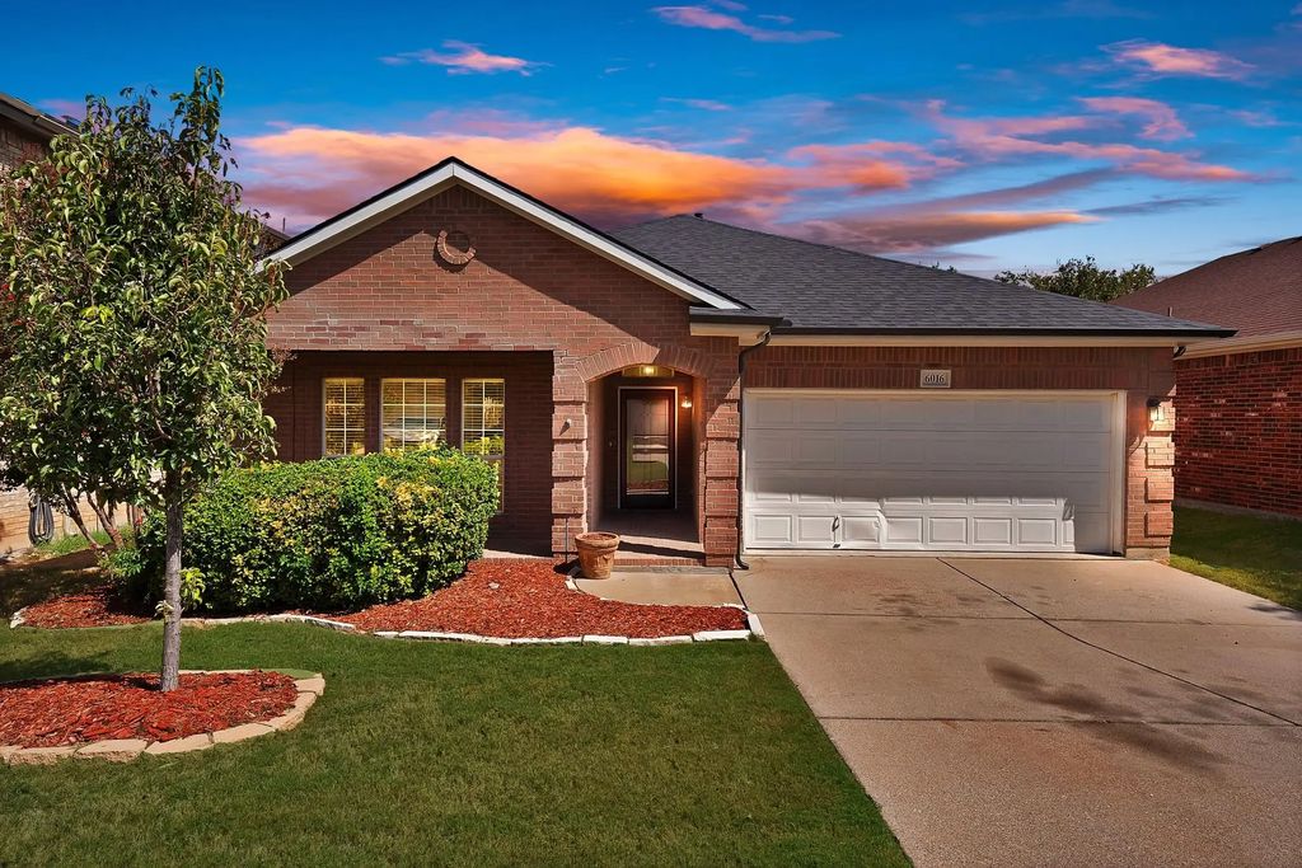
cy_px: 434
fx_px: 723
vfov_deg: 61.9
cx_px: 651
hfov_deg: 84.0
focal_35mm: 20
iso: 640
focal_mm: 20
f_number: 9
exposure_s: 1/320
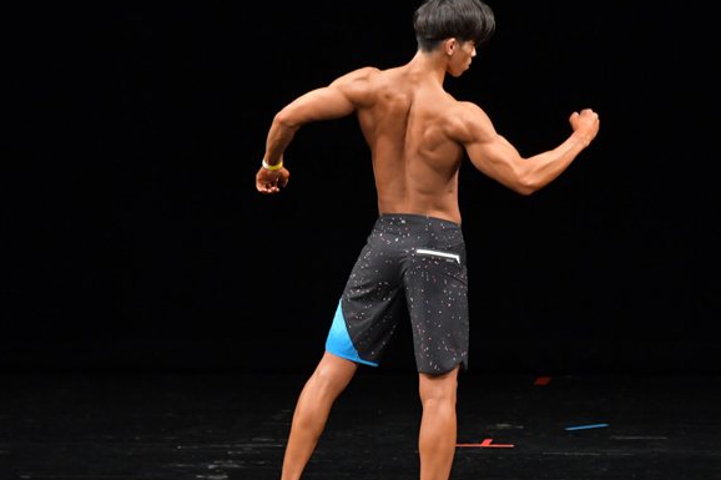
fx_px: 7248
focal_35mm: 362
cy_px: 252
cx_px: 416
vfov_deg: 3.8
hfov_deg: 5.7
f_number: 5.6
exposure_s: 1/400
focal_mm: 180
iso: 3200
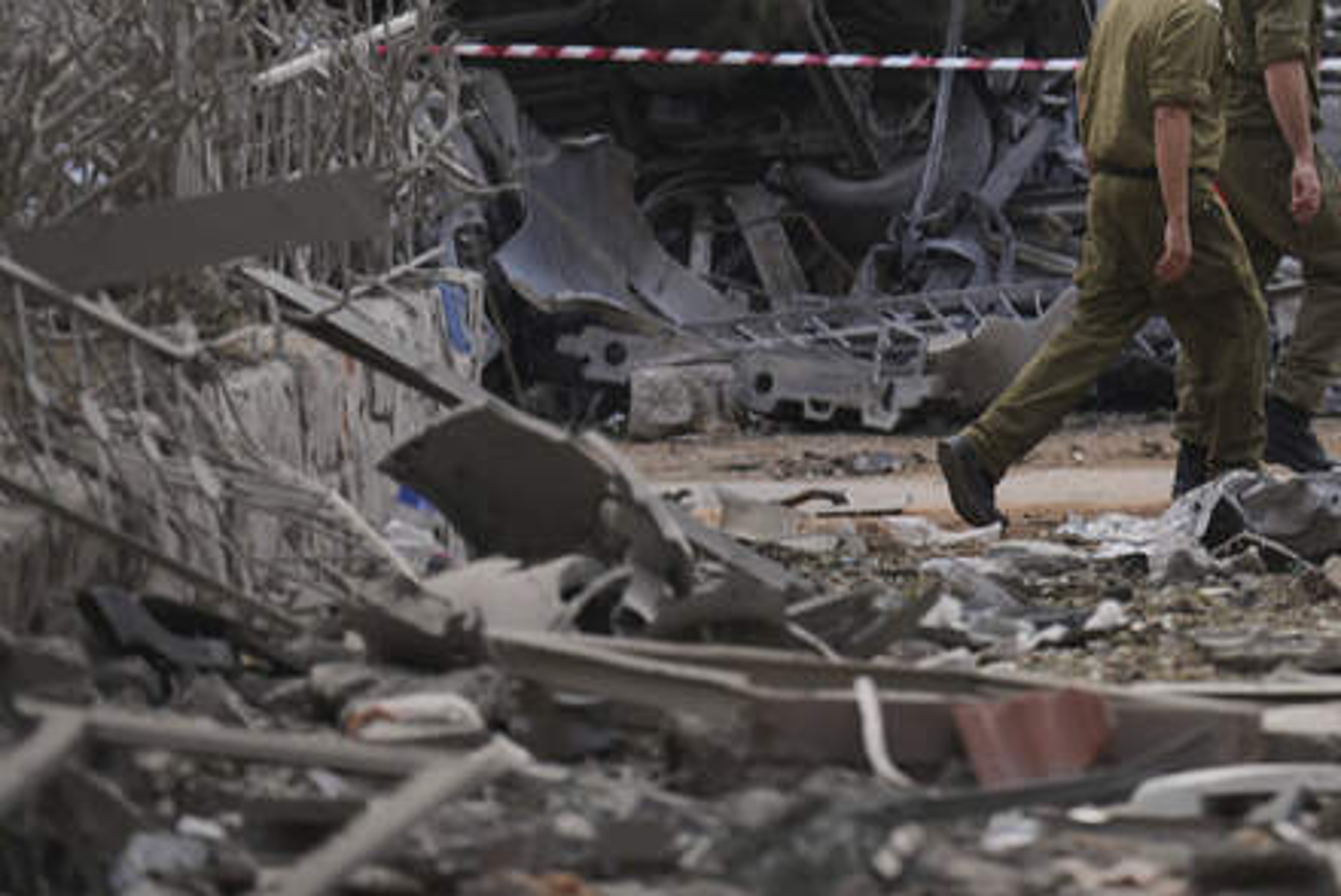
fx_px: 13269
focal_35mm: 356
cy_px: -108
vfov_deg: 3.9
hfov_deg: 5.8
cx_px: 1243
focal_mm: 153
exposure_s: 1/400
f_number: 2.8
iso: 100
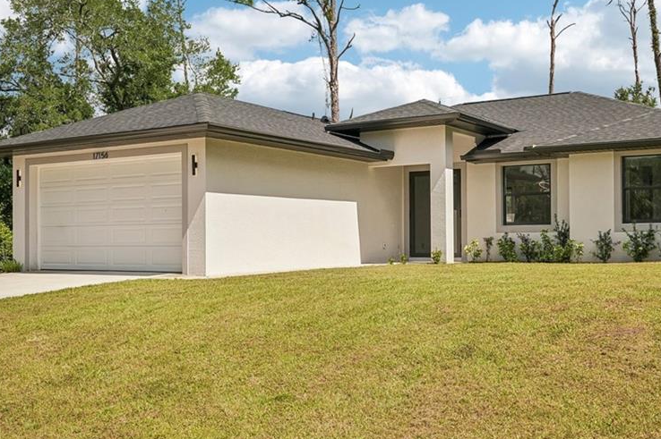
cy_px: 226
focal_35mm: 43
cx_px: 368
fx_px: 789
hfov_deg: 45.4
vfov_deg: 31.1
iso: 400
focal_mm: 31
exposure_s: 1/1600
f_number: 8
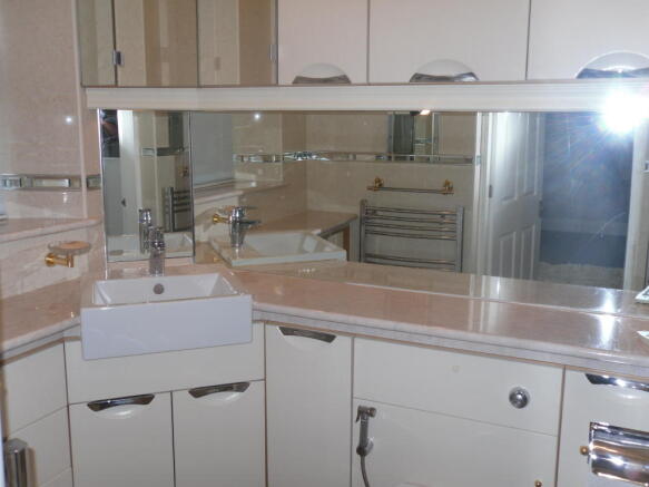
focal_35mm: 35
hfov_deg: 52.6
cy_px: 244
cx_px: 324
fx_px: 656
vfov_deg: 40.7
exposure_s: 1/45
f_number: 3.5
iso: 80
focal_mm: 6.3
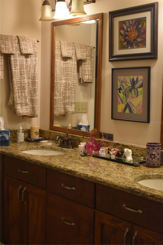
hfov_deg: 25.7
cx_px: 82
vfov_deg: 37.9
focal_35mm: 52
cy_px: 122
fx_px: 357
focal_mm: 35
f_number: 4.5
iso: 2200
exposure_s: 1/125
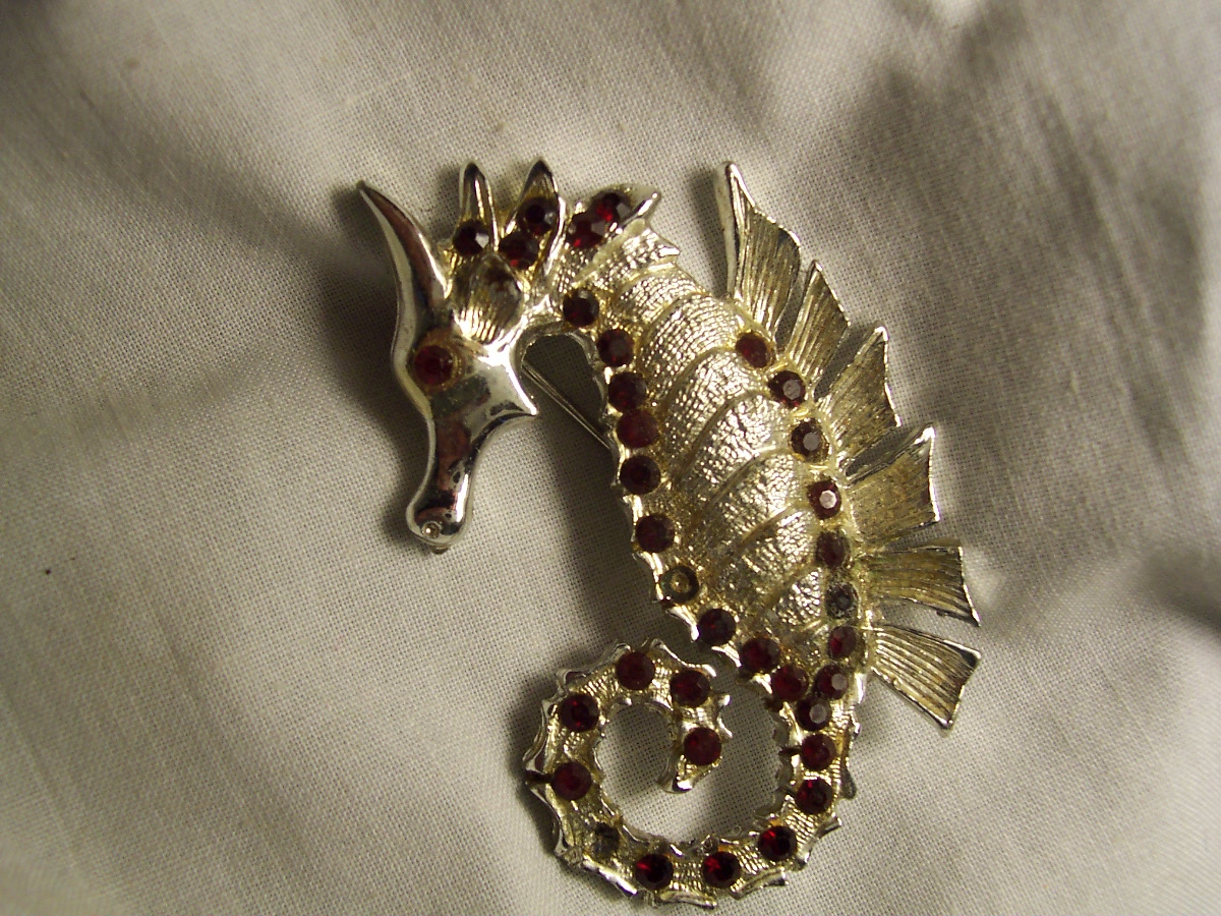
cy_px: 458
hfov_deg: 50.1
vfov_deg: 38.7
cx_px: 610
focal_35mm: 37
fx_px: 1305
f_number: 2.8
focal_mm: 5.6
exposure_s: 1/350
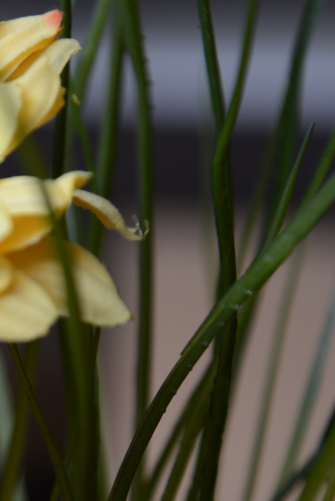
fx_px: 3722
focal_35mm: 267
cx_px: -148
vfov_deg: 7.7
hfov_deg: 5.1
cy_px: 515
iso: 200
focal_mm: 85
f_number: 4.5
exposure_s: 1/50
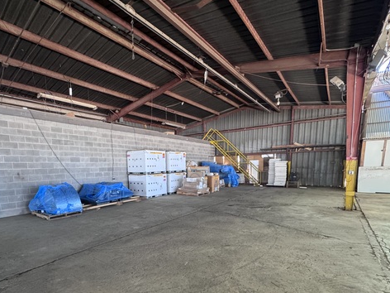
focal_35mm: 19
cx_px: 159
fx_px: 214
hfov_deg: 83.8
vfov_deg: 67.1
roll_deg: +1.8
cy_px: 192
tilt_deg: -7.4
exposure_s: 1/65
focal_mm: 2.22
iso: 320
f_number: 2.2
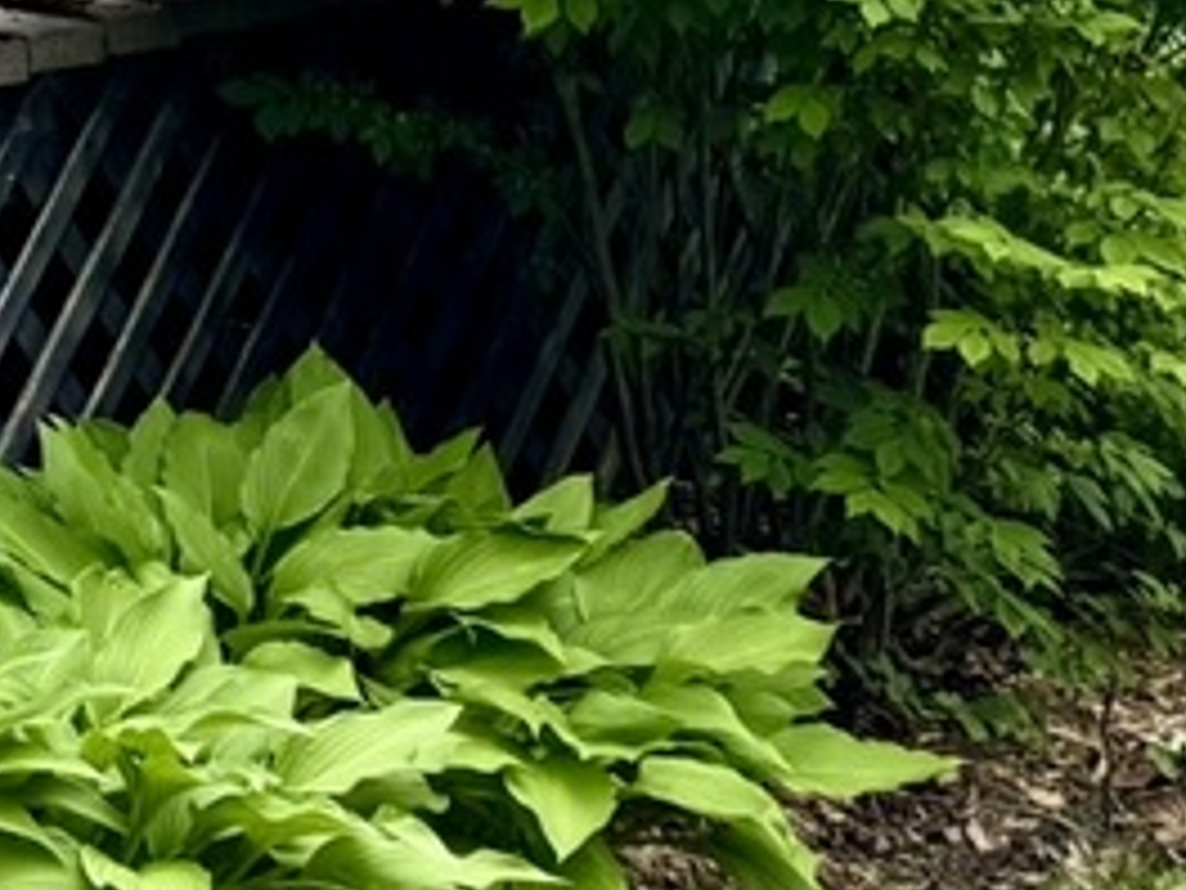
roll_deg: -0.8
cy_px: -751
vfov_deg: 10.6
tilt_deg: -2.3
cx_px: -1379
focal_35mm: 131
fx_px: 4488
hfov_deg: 12.7
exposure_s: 1/321
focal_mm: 6.76
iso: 80
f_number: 1.78
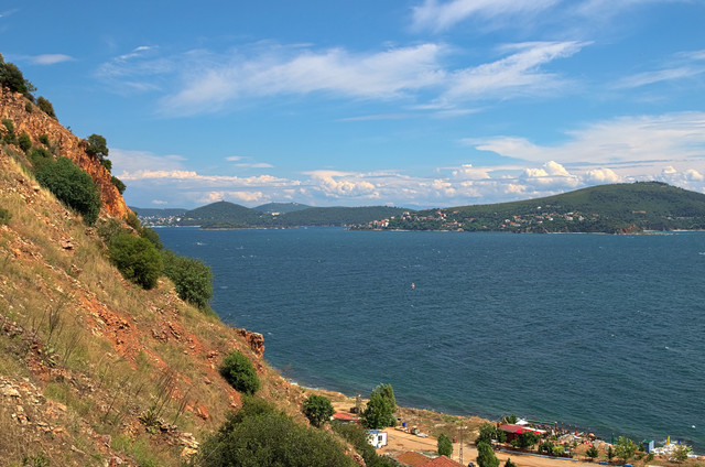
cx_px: 352
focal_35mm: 39
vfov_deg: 34.1
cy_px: 234
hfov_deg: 49.6
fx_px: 762
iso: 100
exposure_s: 1/500
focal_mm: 26
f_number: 9
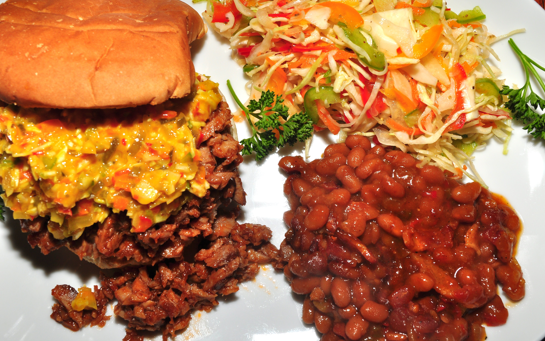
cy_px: 167
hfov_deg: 43.5
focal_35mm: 46
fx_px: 683
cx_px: 273
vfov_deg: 28.0
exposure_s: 1/60
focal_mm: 30
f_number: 13
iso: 200
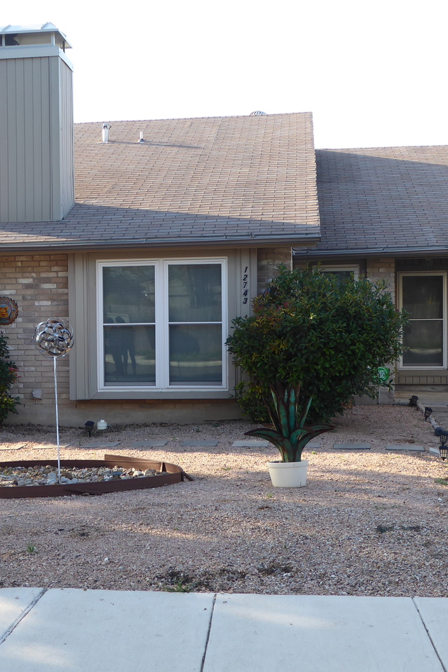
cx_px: 138
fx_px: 952
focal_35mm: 51
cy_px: 341
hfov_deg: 26.3
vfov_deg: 38.9
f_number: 3.7
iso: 80
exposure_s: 1/160
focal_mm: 6.3
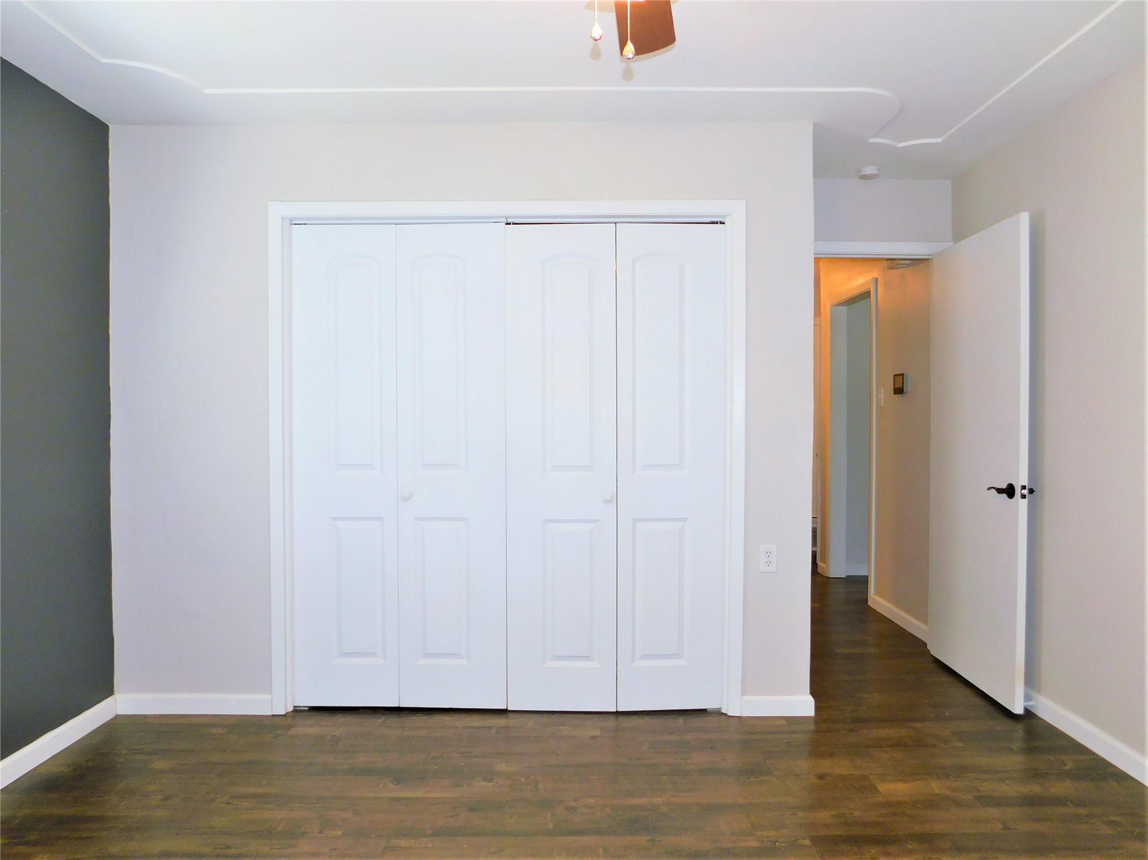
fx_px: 763
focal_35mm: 23
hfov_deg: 73.9
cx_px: 574
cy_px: 430
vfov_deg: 58.9
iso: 200
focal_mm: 4
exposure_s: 1/30
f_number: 3
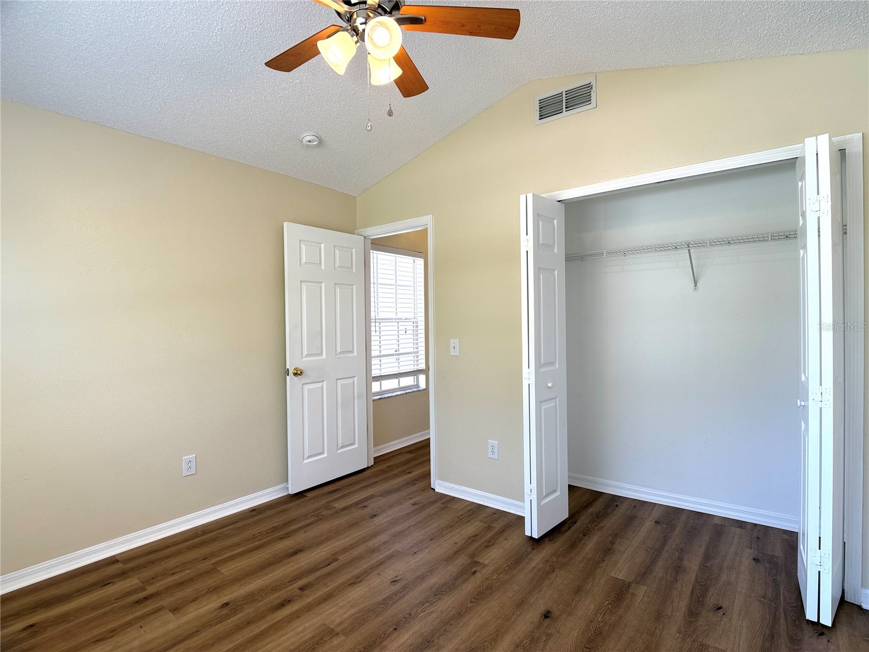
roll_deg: +0.8
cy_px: 326
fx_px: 602
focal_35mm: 24
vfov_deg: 56.8
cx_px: 434
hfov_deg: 71.6
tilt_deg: -1.0
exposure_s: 1/177
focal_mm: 6.76
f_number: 1.78
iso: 80
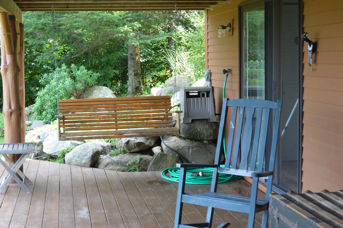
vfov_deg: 23.8
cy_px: 102
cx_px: 125
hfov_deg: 34.8
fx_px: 543
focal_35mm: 57
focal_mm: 26
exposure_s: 1/100
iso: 400
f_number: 5
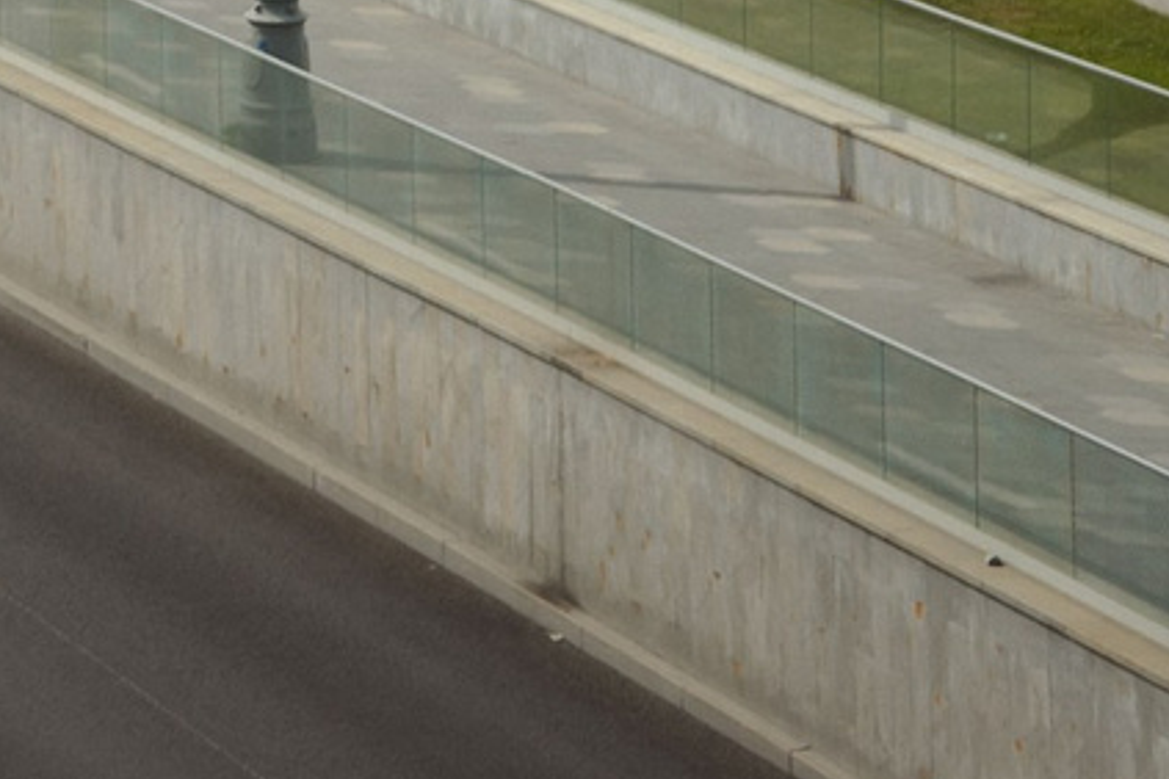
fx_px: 6884
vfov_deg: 6.0
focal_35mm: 212
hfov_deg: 9.2
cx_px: -1042
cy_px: -1551
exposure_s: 1/2500
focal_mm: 35
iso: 100
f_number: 2
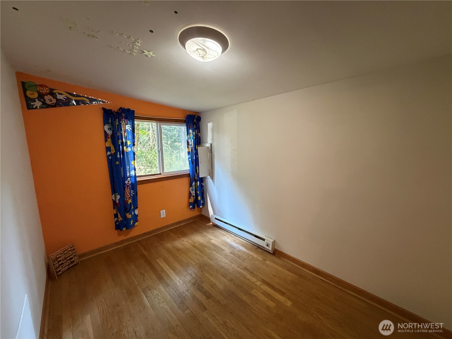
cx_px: 226
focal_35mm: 14
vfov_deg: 85.7
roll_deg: +1.0
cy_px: 170
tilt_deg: -8.5
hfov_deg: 102.1
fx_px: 183
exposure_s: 1/60
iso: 500
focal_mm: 2.22
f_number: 2.2
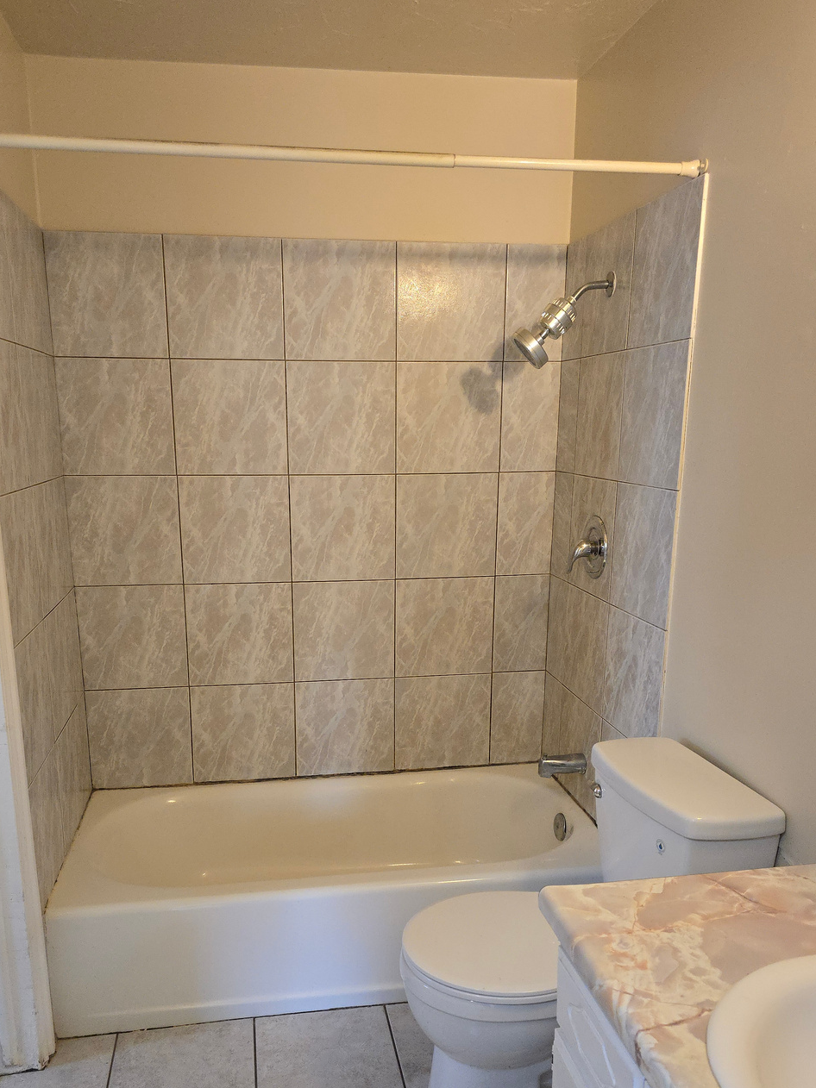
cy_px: 649
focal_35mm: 28
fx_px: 880
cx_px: 369
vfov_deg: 62.9
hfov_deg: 49.7
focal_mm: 6.3
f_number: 1.7
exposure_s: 1/120
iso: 400
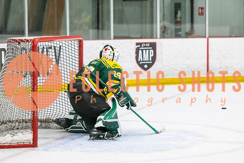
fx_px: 1138
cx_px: 123
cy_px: 82
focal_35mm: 168
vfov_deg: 8.2
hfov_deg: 12.2
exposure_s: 1/640
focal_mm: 116
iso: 2500
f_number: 3.2
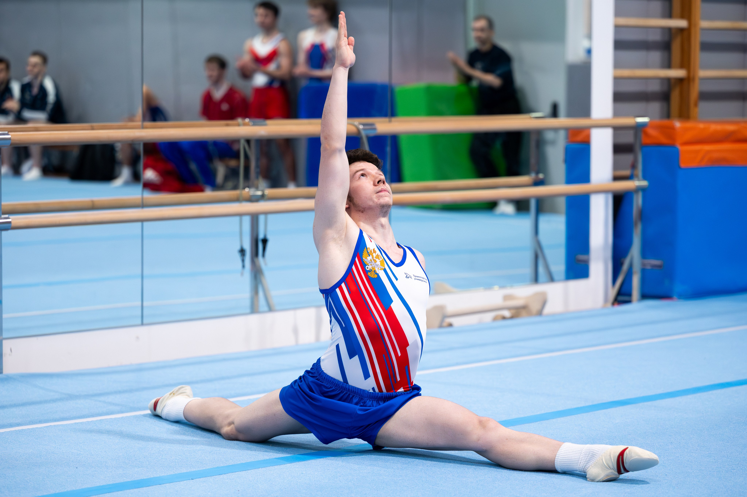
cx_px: 373
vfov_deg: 11.6
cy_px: 268
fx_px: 2443
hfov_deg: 17.4
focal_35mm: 118
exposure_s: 1/500
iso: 4000
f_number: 2.8
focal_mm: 105
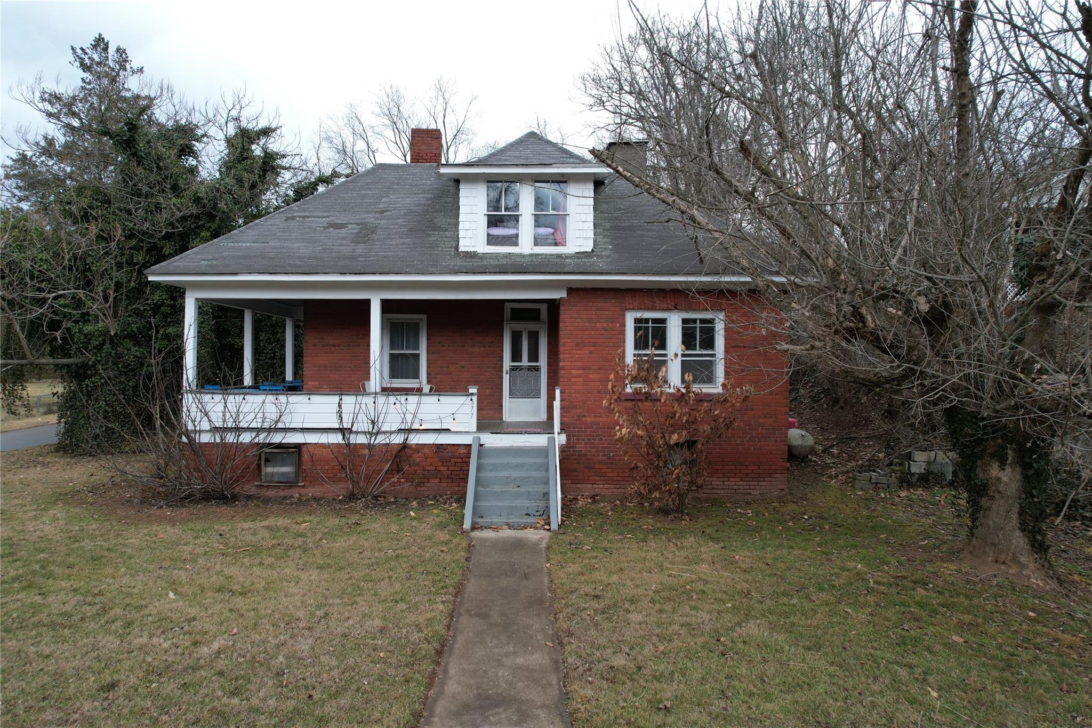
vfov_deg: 57.2
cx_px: 546
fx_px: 667
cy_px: 364
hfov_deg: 78.6
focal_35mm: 22
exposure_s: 1/250
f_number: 2.8
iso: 100
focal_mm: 8.38
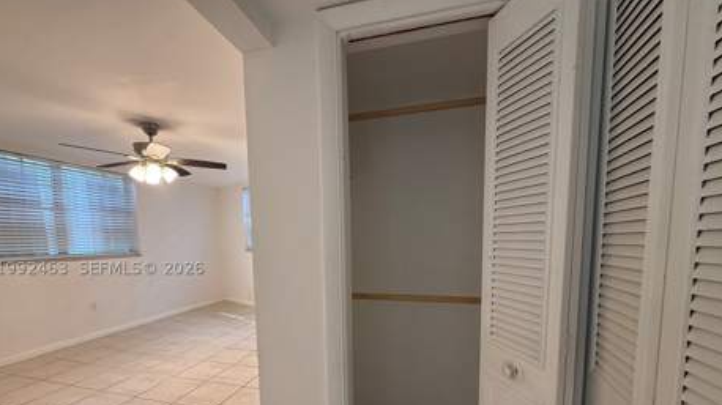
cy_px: 268
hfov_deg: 99.4
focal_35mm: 16
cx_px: 348
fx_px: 306
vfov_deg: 65.3
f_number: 2.2
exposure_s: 1/60
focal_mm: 2.22
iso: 200
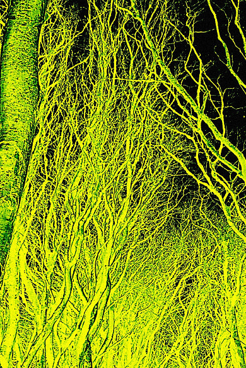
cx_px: 150
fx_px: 758
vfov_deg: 27.3
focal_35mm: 74
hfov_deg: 18.4
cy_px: 193
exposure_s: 1/135
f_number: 1.7
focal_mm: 4.2
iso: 40
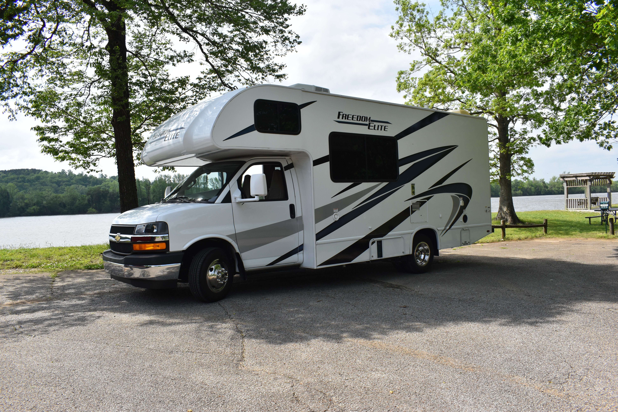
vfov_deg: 47.9
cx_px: 309
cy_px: 206
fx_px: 463
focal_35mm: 27
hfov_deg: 67.4
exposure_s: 1/320
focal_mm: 18
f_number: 9
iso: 200
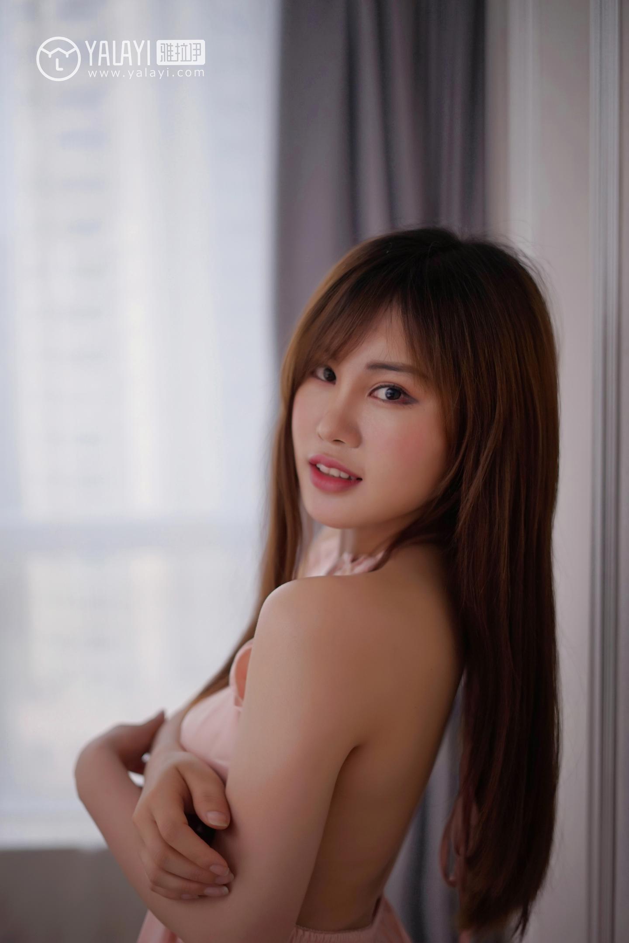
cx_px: 314
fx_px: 1310
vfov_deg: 39.6
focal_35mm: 50
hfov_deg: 27.0
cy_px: 472
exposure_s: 1/800
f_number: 1.8
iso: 250
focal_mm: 50
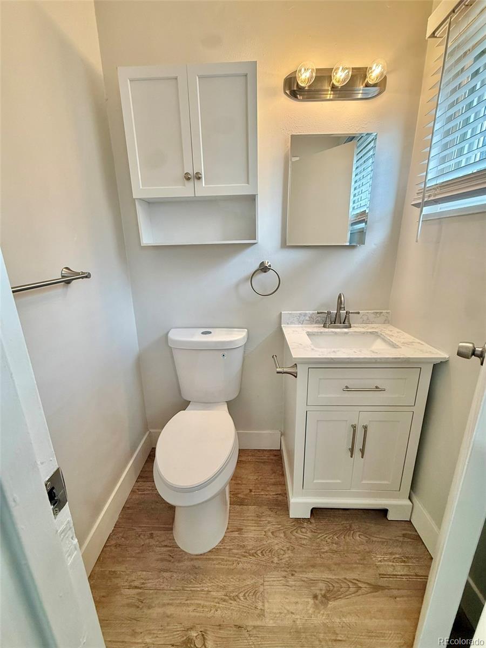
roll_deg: +0.3
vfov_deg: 102.1
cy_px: 324
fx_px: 262
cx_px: 243
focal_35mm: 14
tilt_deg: -15.7
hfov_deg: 85.7
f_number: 2.2
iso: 250
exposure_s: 1/120
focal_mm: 2.22
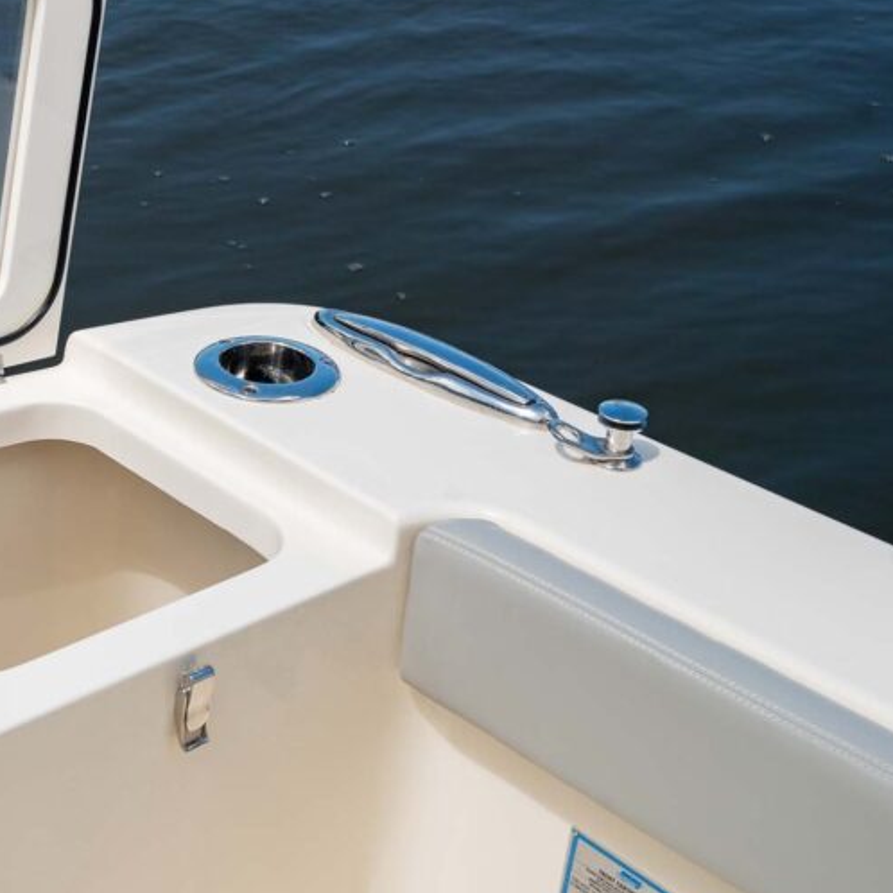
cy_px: 346
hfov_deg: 23.6
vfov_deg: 24.6
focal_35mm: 70
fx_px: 2043
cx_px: -11
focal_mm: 40
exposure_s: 1/1600
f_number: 8
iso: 500
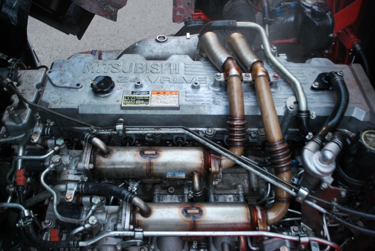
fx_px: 344
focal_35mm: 33
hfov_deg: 57.2
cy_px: 126
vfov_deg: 40.0
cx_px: 188
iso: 400
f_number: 4
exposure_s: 1/4
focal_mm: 22
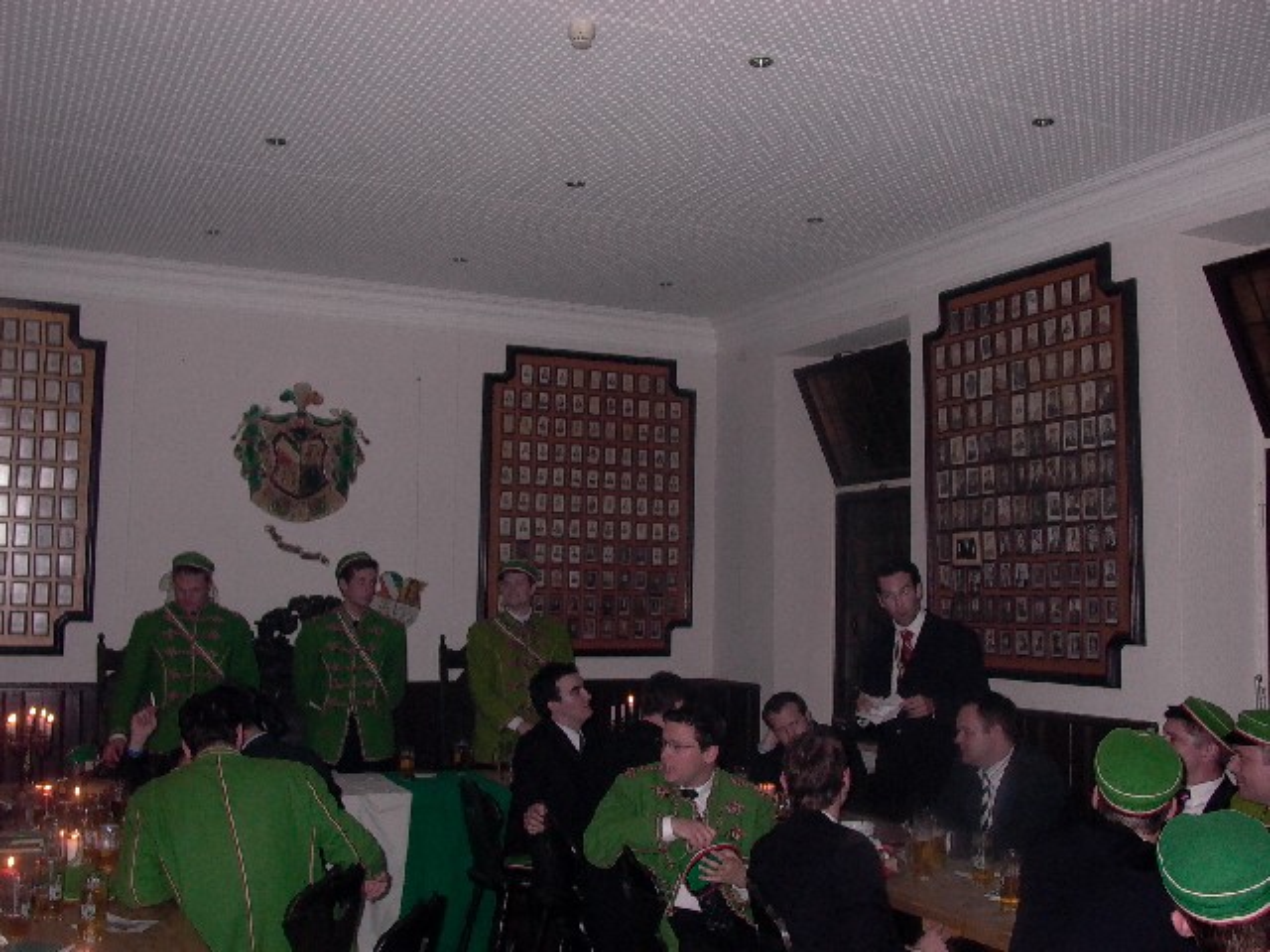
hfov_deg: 49.0
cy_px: 476
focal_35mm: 38
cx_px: 635
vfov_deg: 37.7
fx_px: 1394
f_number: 2.13
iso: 100
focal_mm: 8.19
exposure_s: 1/64.2
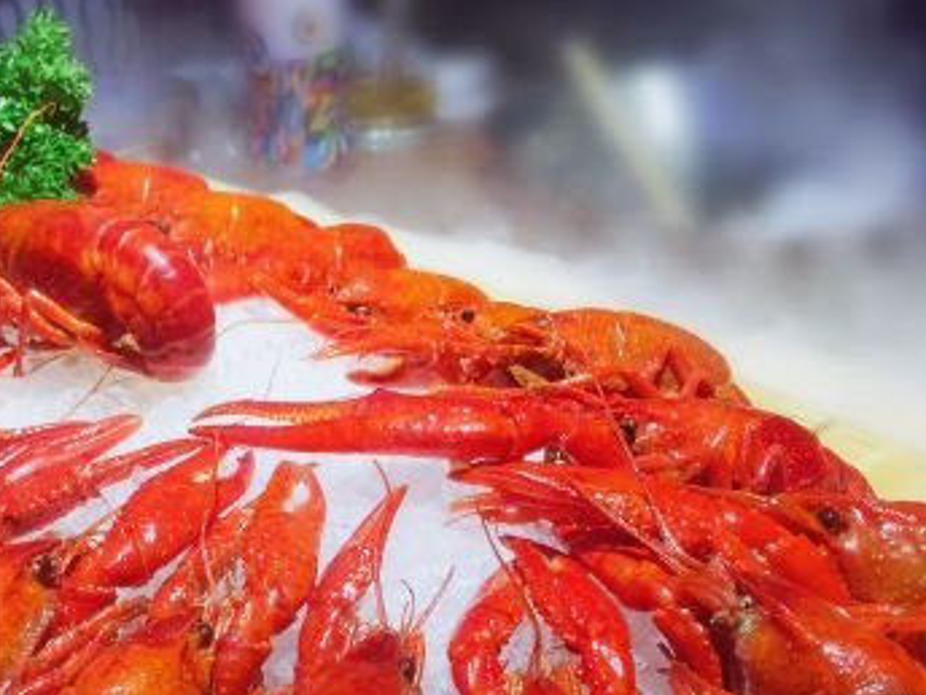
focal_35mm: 59
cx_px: 242
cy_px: 616
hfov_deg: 32.1
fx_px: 1578
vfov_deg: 24.2
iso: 64
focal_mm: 4.15
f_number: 2.2
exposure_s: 1/33
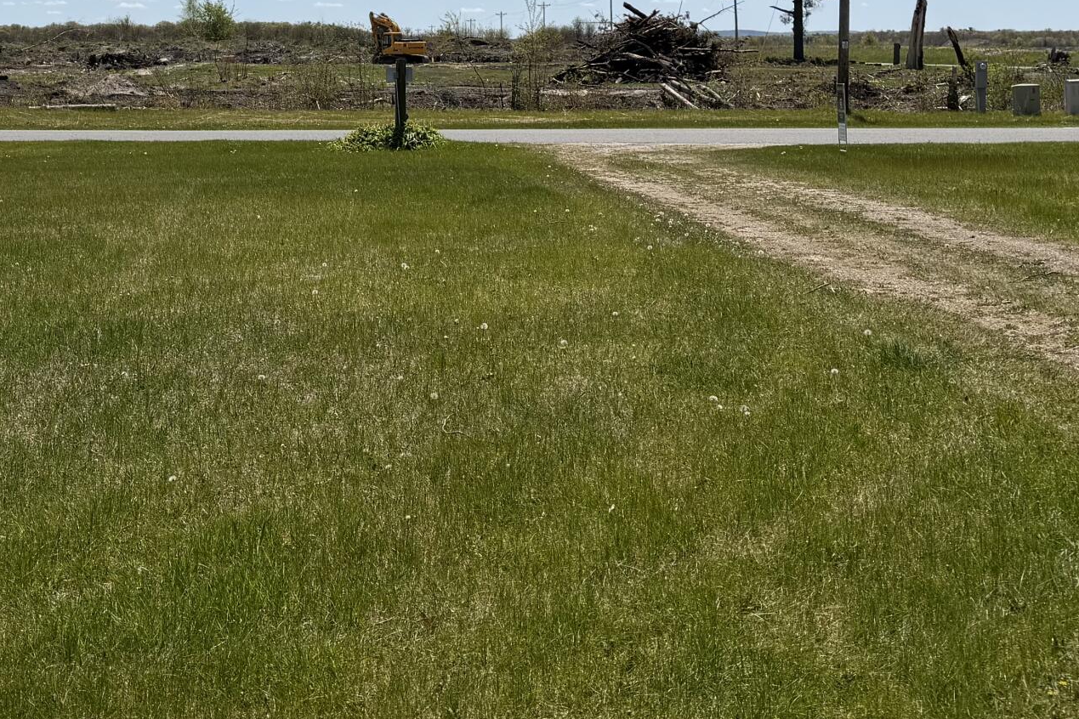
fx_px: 1768
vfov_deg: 22.6
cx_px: 211
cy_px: 108
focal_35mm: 59
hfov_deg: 32.9
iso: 80
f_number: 1.78
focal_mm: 6.76
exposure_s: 1/8130
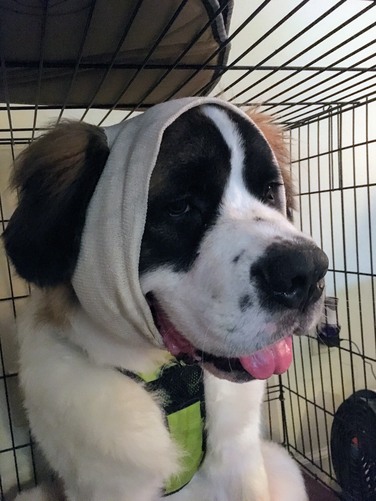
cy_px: 250
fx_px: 420
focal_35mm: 29
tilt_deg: -5.3
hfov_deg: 48.2
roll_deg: +5.1
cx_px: 188
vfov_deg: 61.7
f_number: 2.2
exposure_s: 1/15
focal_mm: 4.15
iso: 800
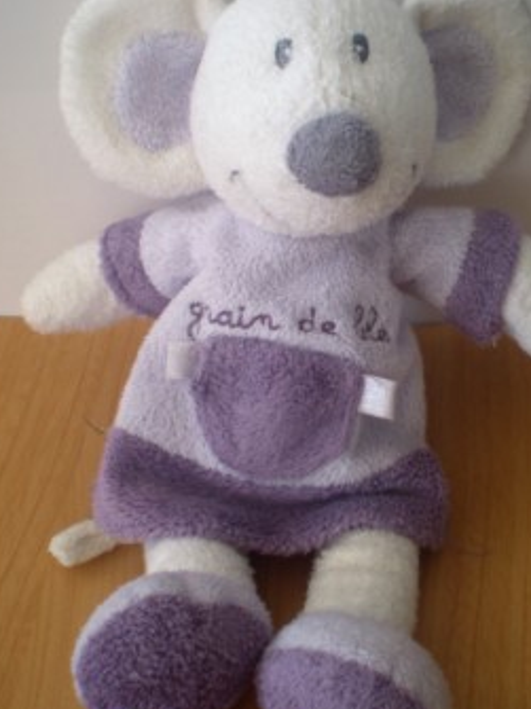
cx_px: 313
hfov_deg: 24.8
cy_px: 343
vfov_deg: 32.7
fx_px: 1207
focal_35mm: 59
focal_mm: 6.3
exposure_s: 1/47.3
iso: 64
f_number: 3.1
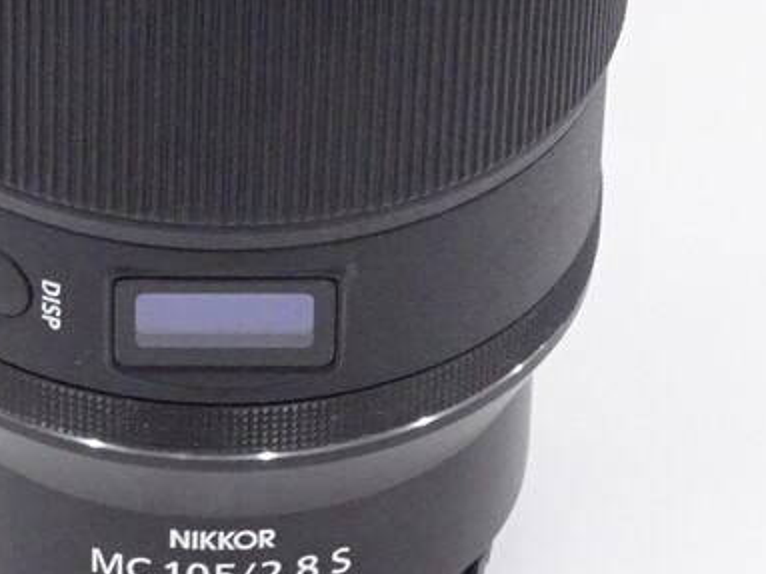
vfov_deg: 6.3
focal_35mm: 235
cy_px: -142
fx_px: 5199
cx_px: 218
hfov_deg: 8.4
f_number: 5
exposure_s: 1/80
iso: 800
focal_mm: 12.87
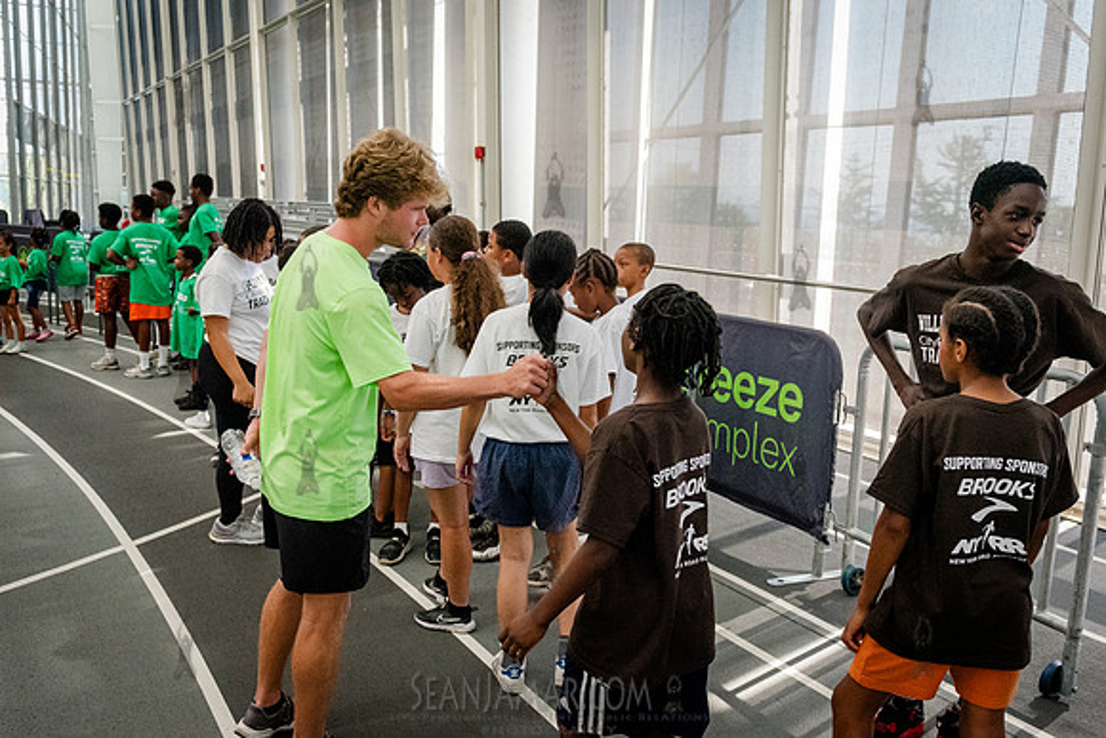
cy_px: 369
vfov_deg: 40.6
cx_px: 506
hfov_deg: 58.0
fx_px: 996
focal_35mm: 32
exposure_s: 1/1000
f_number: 4
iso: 6400
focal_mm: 27
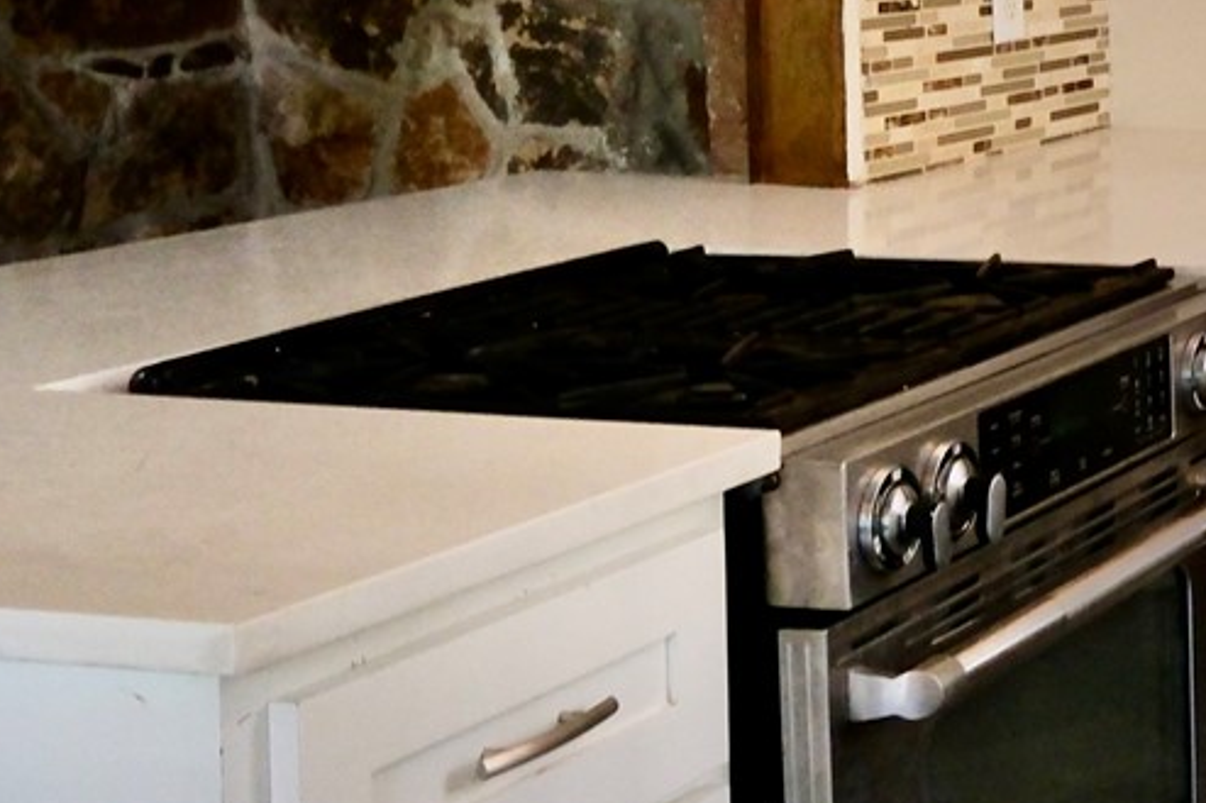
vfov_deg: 15.2
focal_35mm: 88
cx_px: 1831
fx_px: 2947
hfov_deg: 19.9
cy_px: -10
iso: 1250
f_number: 3.5
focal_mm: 13
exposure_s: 1/100
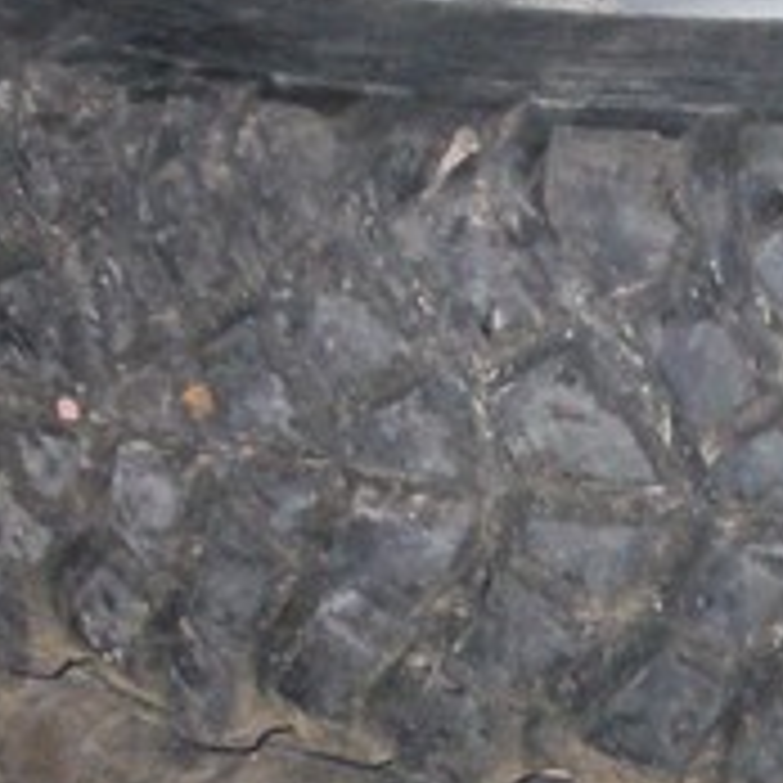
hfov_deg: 11.9
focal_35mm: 146
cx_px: 670
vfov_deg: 11.7
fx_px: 3736
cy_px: 904
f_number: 4.5
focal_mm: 5.9
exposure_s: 1/64
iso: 140
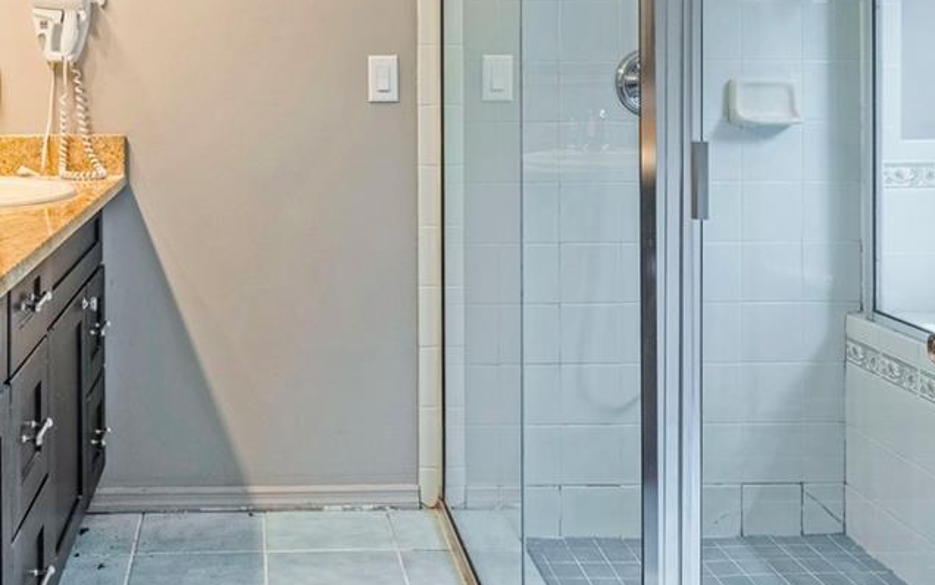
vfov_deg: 29.1
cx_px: 259
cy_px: 57
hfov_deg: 45.6
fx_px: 1078
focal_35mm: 42
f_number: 9
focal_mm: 11
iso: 250
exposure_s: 1/125
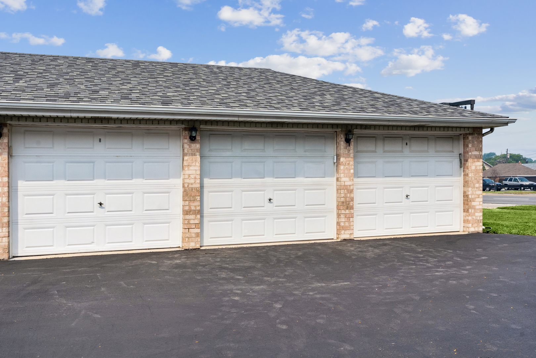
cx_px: 268
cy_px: 179
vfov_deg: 37.9
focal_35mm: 35
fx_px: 521
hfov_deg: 54.4
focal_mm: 35
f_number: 8
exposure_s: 1/1600
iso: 400
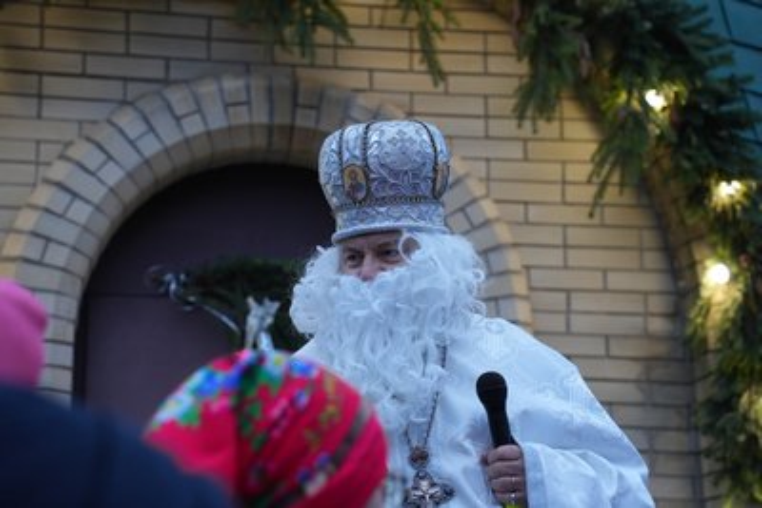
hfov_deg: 27.0
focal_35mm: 75
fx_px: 1588
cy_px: 254
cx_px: 381
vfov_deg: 18.2
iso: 1000
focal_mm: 75
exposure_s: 1/160
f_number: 4
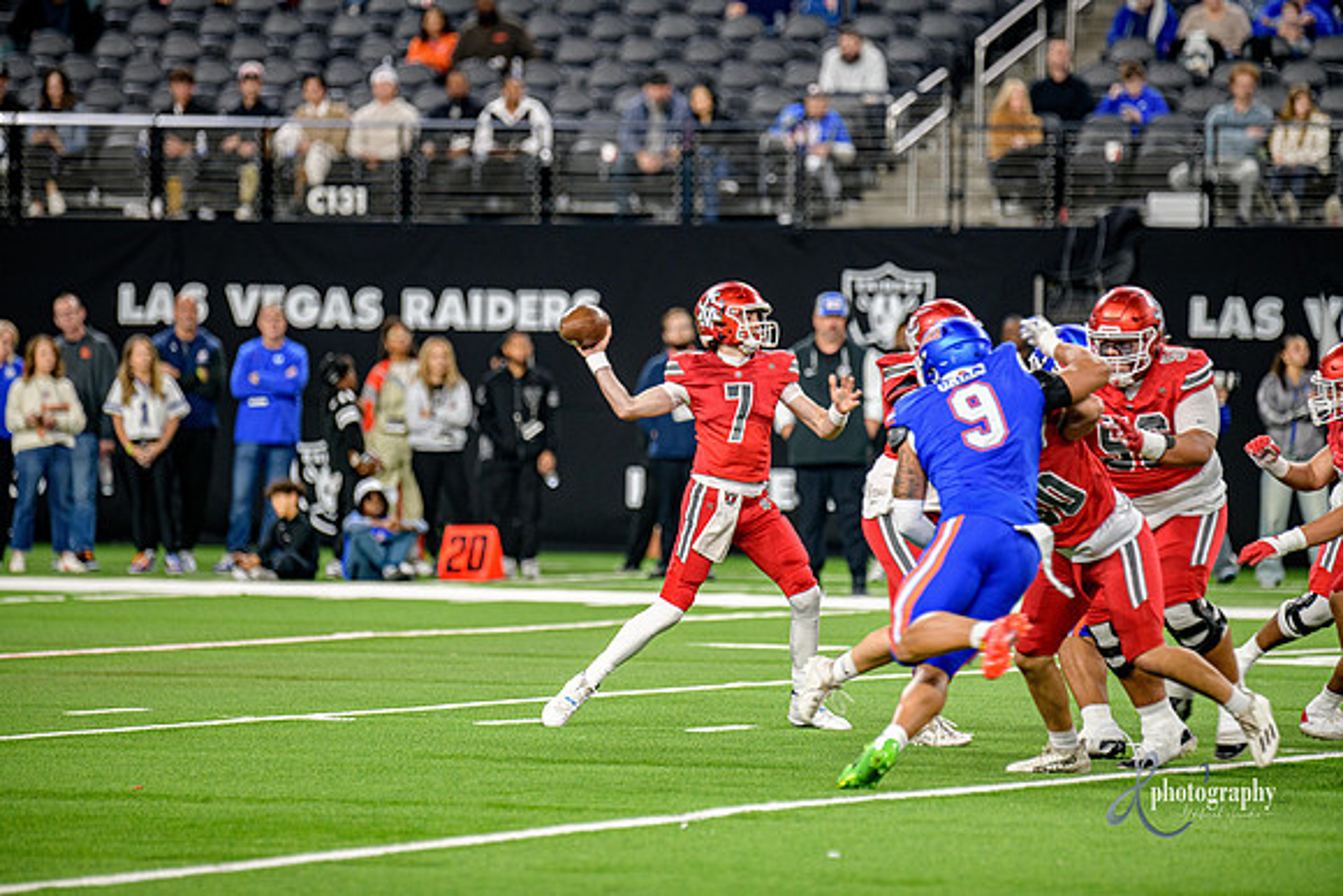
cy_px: 448
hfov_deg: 8.2
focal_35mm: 250
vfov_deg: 5.5
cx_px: 672
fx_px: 9328
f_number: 2.8
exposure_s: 1/400
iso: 1000
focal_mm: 250
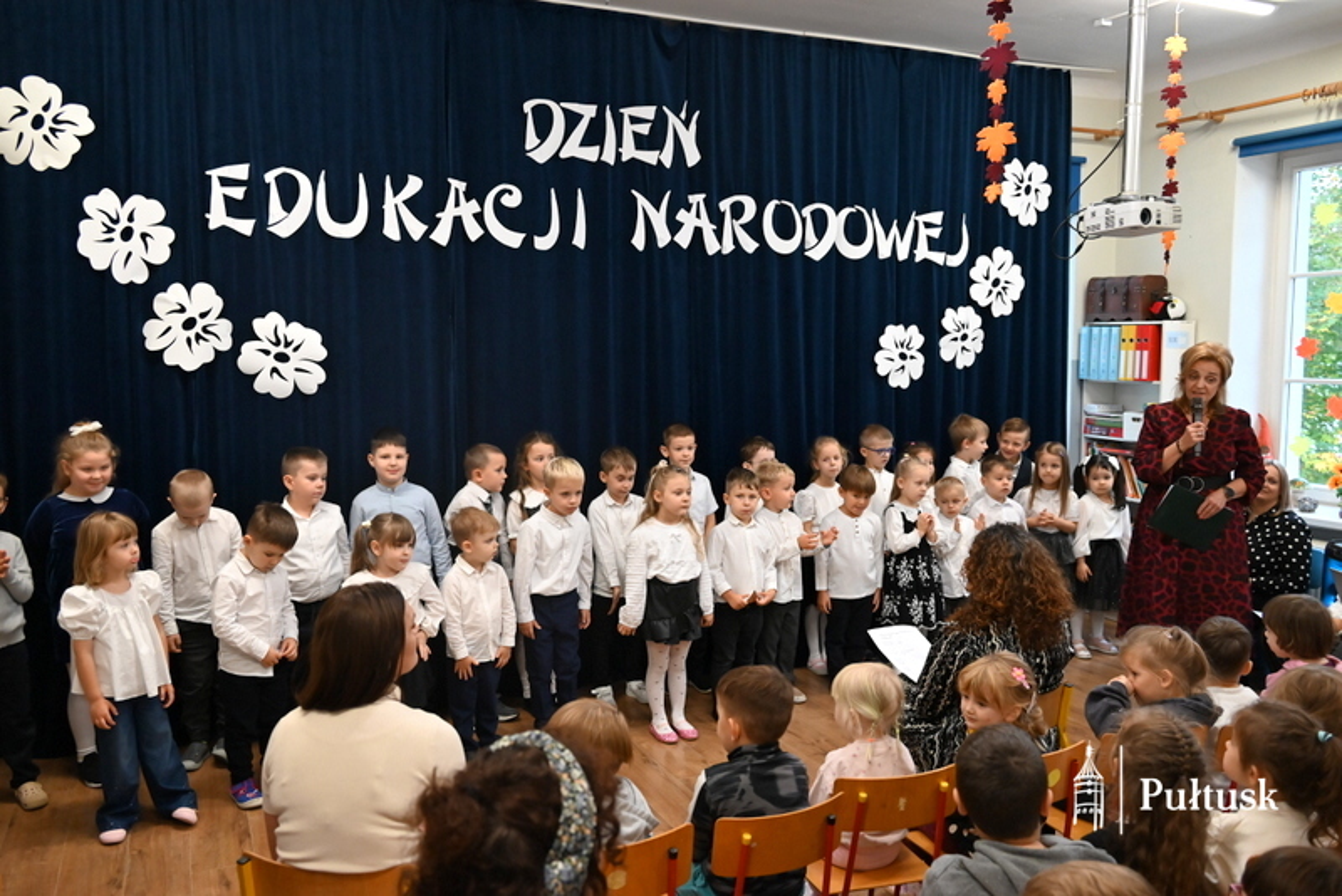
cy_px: 448
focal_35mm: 30
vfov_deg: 43.0
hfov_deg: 61.1
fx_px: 1137
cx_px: 671
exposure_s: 1/125
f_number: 4.5
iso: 2500
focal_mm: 30.5
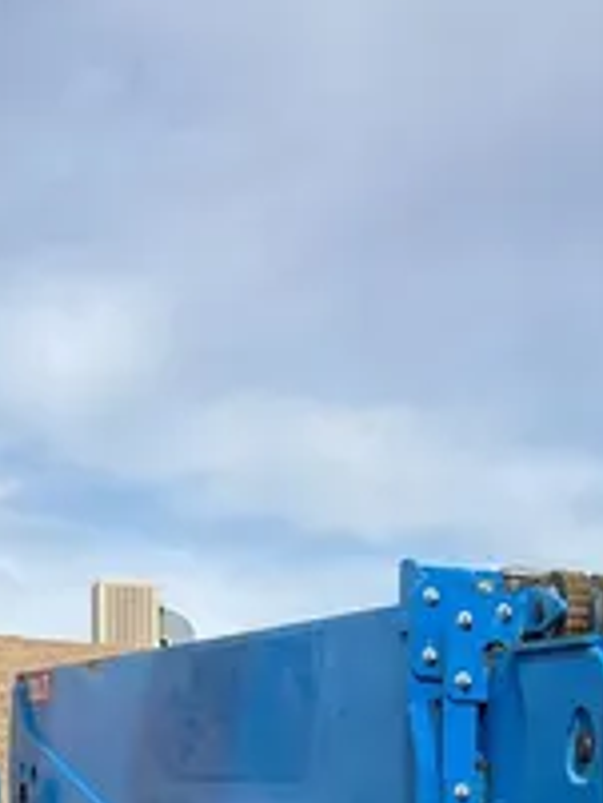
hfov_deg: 14.3
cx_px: 579
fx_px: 2367
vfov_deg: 16.8
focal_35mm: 102
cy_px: 1316
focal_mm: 3.99
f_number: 1.8
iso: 20
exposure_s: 1/1621
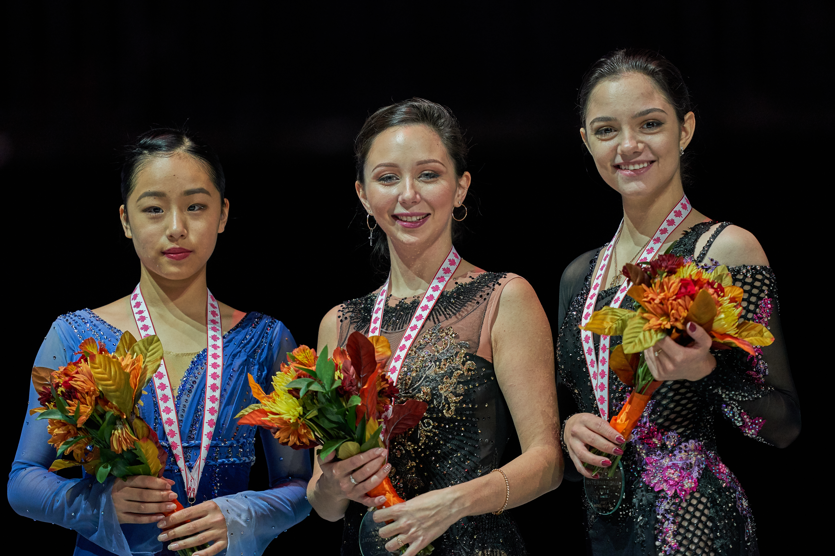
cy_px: 278
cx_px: 418
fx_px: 9277
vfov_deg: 3.4
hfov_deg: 5.2
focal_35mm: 400
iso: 2000
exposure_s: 1/320
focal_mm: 400
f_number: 2.8
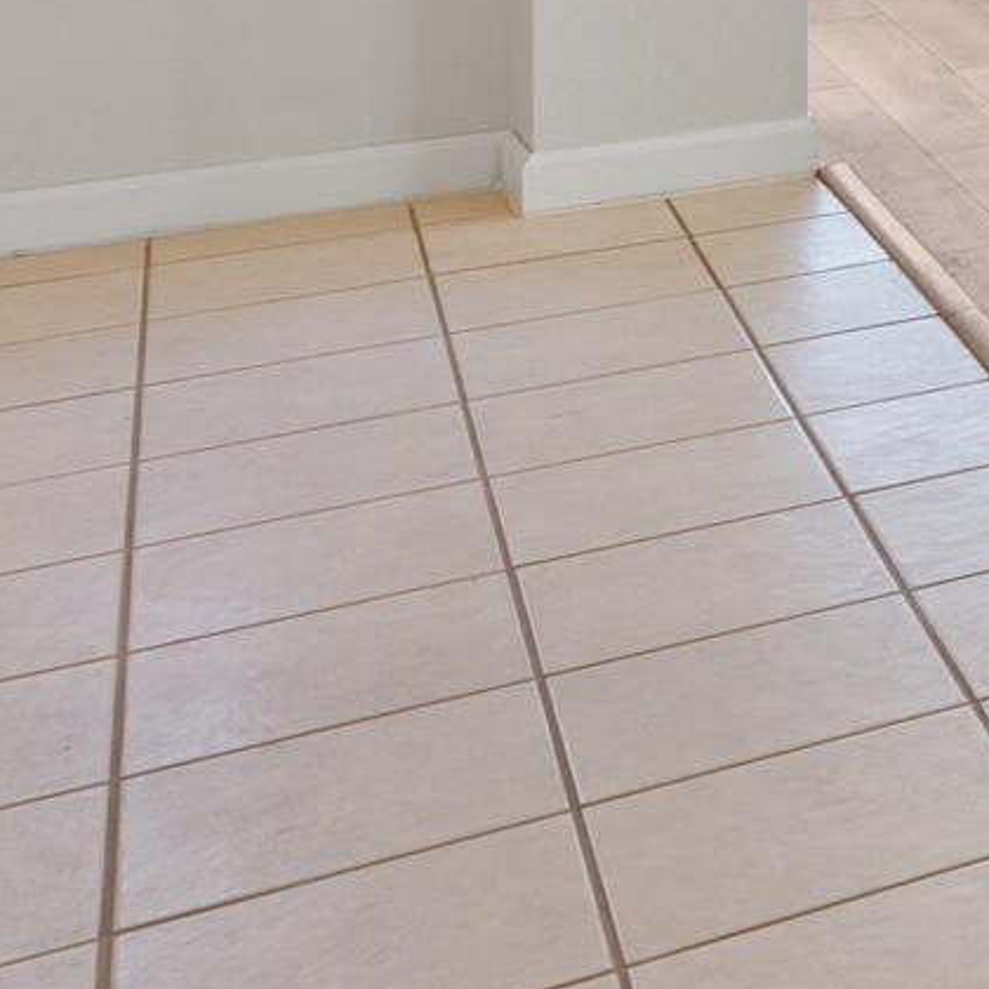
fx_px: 2618
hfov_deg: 14.5
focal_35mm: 81
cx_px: 2338
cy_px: -499
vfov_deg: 18.8
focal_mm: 16
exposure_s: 1/2
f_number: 8
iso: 400
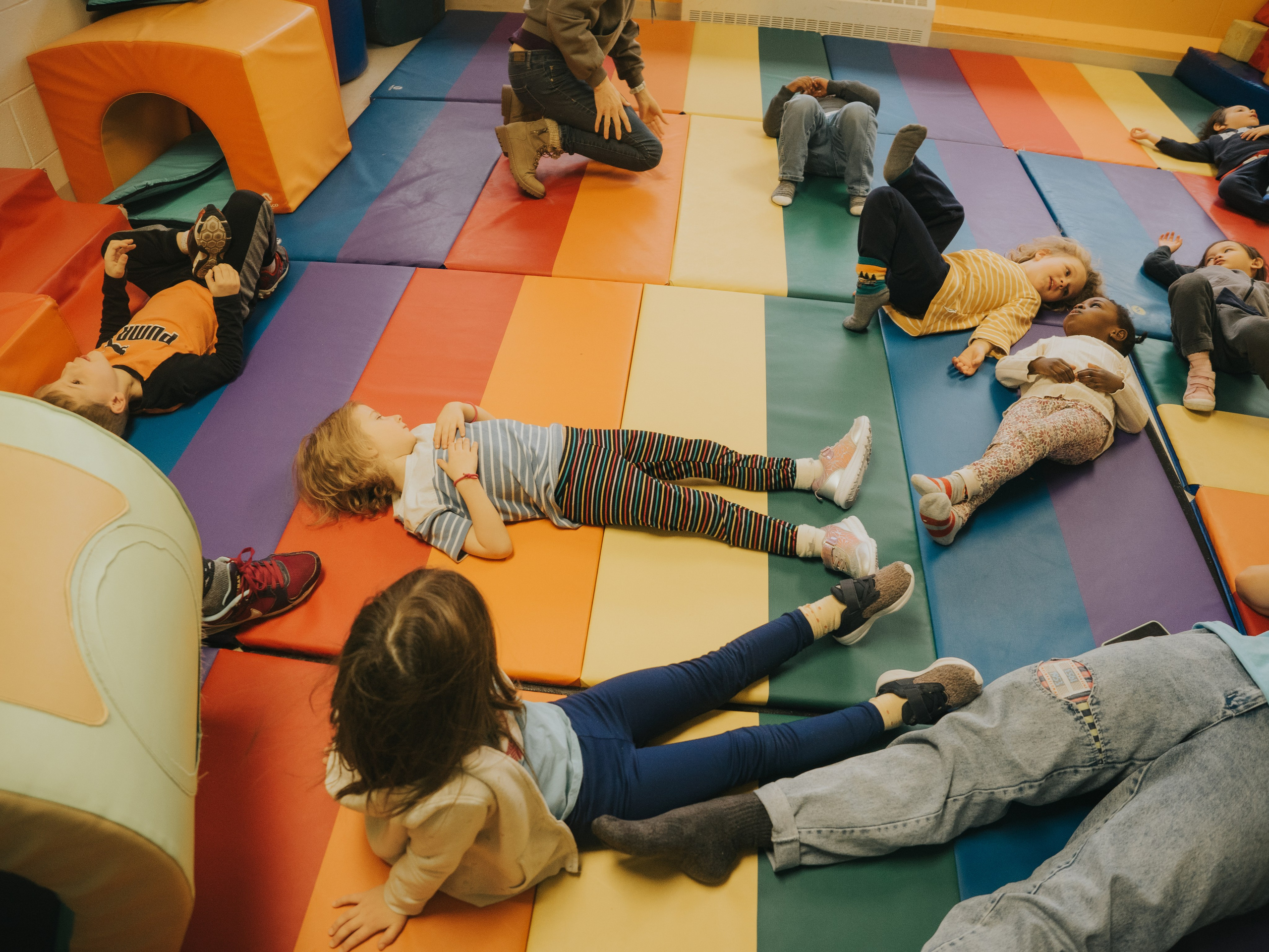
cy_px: 476
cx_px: 634
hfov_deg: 71.6
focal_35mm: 24
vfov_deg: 56.8
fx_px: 880
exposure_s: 1/200
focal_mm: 12
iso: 800
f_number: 2.8
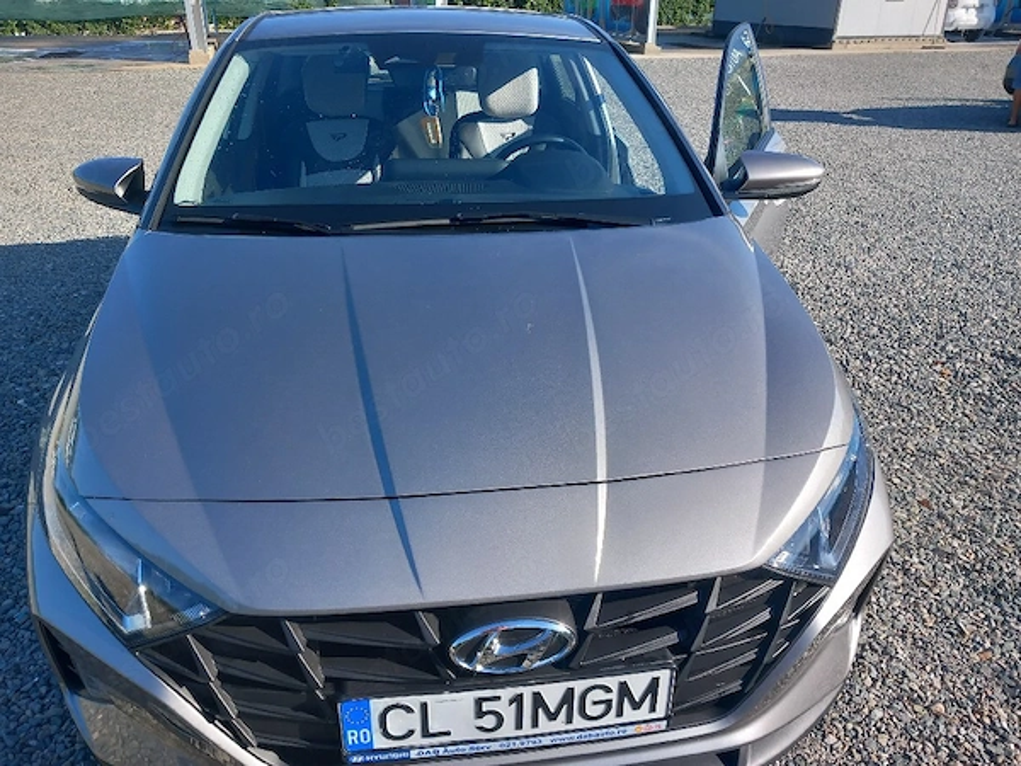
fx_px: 796
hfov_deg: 65.3
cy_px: 383
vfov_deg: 51.4
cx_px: 510
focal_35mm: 27
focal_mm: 4
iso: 20
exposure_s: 1/256
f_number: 1.8
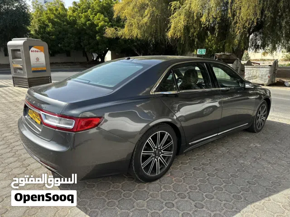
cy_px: 108
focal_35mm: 24
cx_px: 145
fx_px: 201
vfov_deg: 56.8
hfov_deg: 71.6
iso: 80
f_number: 1.78
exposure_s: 1/1751
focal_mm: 6.86
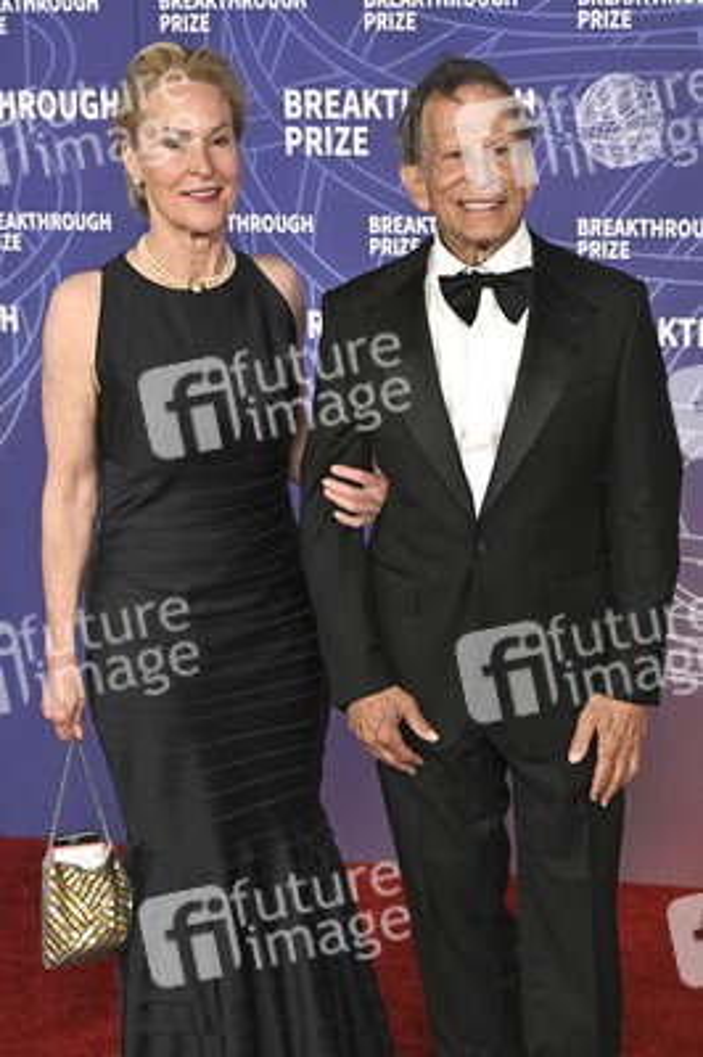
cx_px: 352
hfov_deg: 25.0
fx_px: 1584
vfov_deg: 36.9
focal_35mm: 54
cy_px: 528
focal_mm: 54
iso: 2000
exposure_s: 1/320
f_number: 4
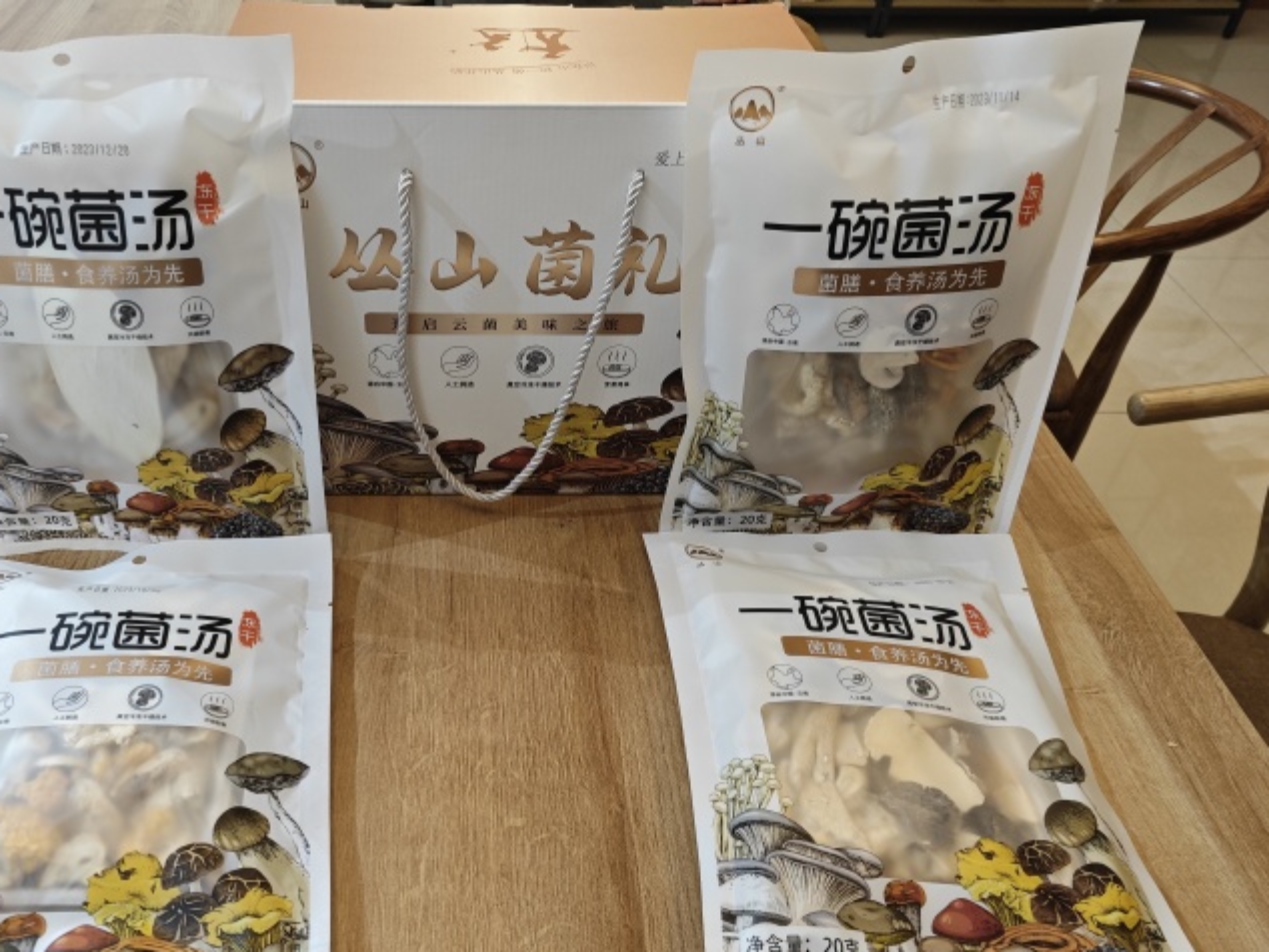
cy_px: 562
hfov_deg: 60.9
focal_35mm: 29
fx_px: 1064
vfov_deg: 48.0
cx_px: 484
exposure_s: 1/100
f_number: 1.8
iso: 320
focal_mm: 5.43
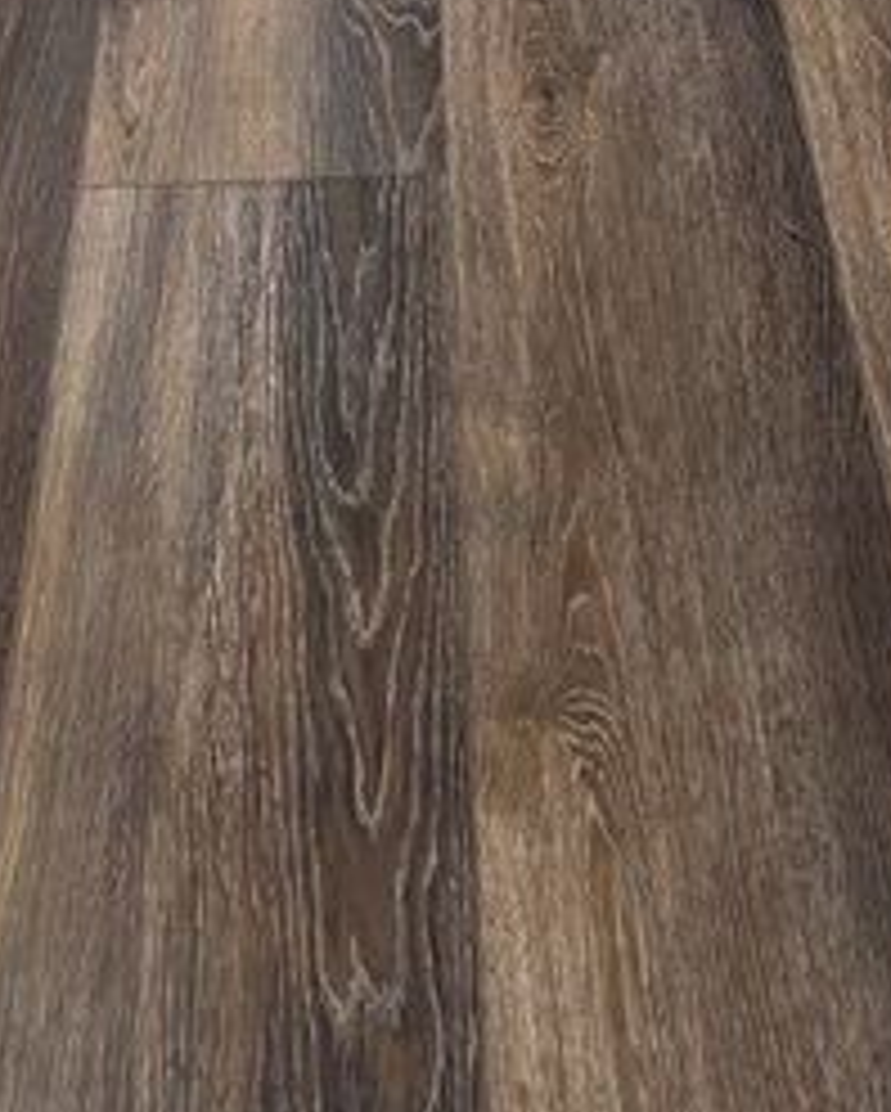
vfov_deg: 14.4
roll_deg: -0.6
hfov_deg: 13.9
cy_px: -1098
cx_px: 621
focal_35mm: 111
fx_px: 3654
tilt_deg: -12.2
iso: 100
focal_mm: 5.96
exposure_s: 1/60
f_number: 1.6
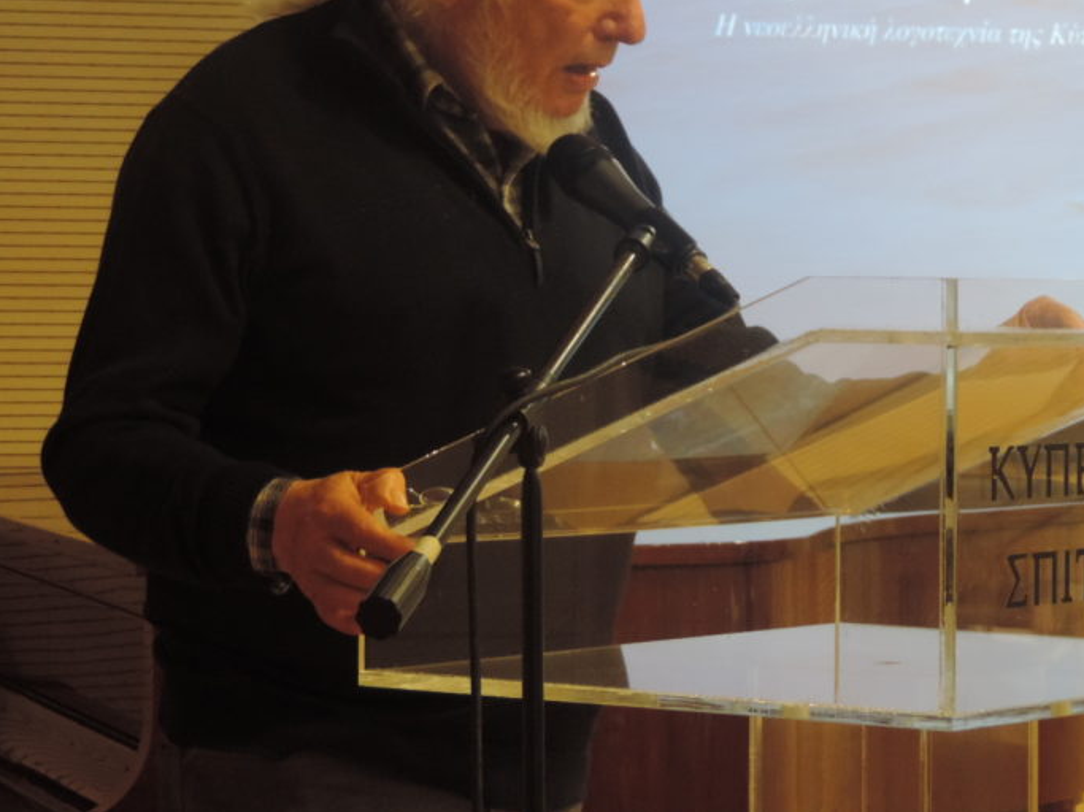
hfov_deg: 13.2
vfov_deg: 9.9
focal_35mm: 150
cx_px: 632
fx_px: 4696
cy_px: 213
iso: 560
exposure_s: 1/25
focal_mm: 17.8
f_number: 4.1
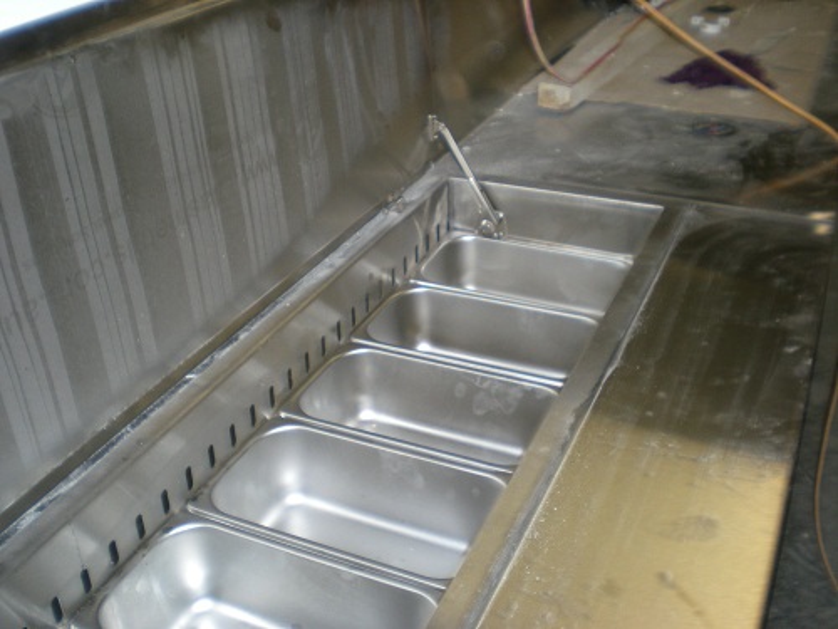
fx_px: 920
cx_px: 419
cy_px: 314
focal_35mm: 38
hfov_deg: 49.0
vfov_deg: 37.7
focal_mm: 6.3
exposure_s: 1/30
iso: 70
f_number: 3.1
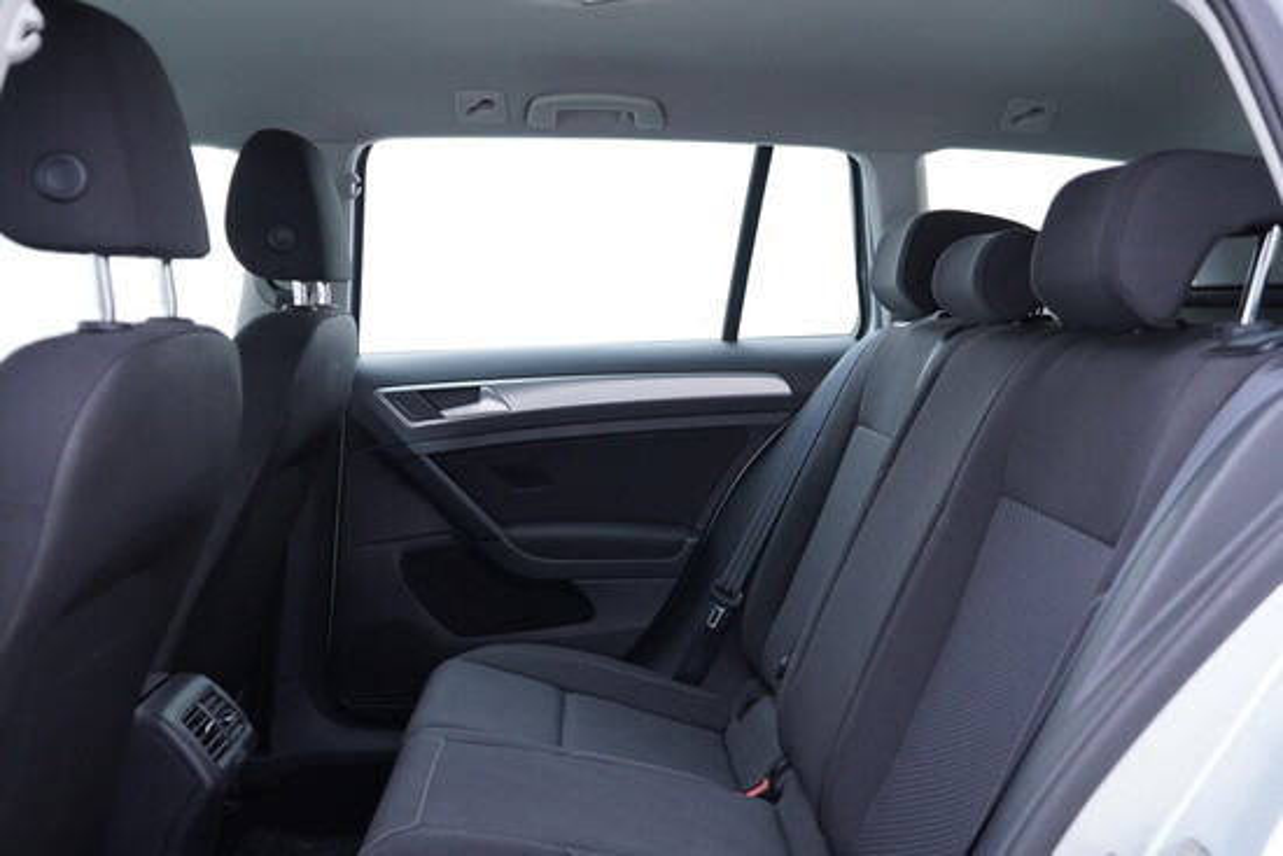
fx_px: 1283
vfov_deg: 36.9
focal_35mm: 36
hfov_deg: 53.1
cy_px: 428
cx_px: 642
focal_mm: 24
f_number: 2.8
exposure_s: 1/40
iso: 200
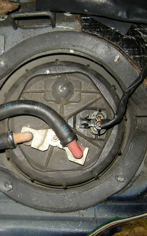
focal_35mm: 40
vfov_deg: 49.3
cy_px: 119
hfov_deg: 31.3
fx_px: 256
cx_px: 31
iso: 64
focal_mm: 4.7
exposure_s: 1/60
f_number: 2.8
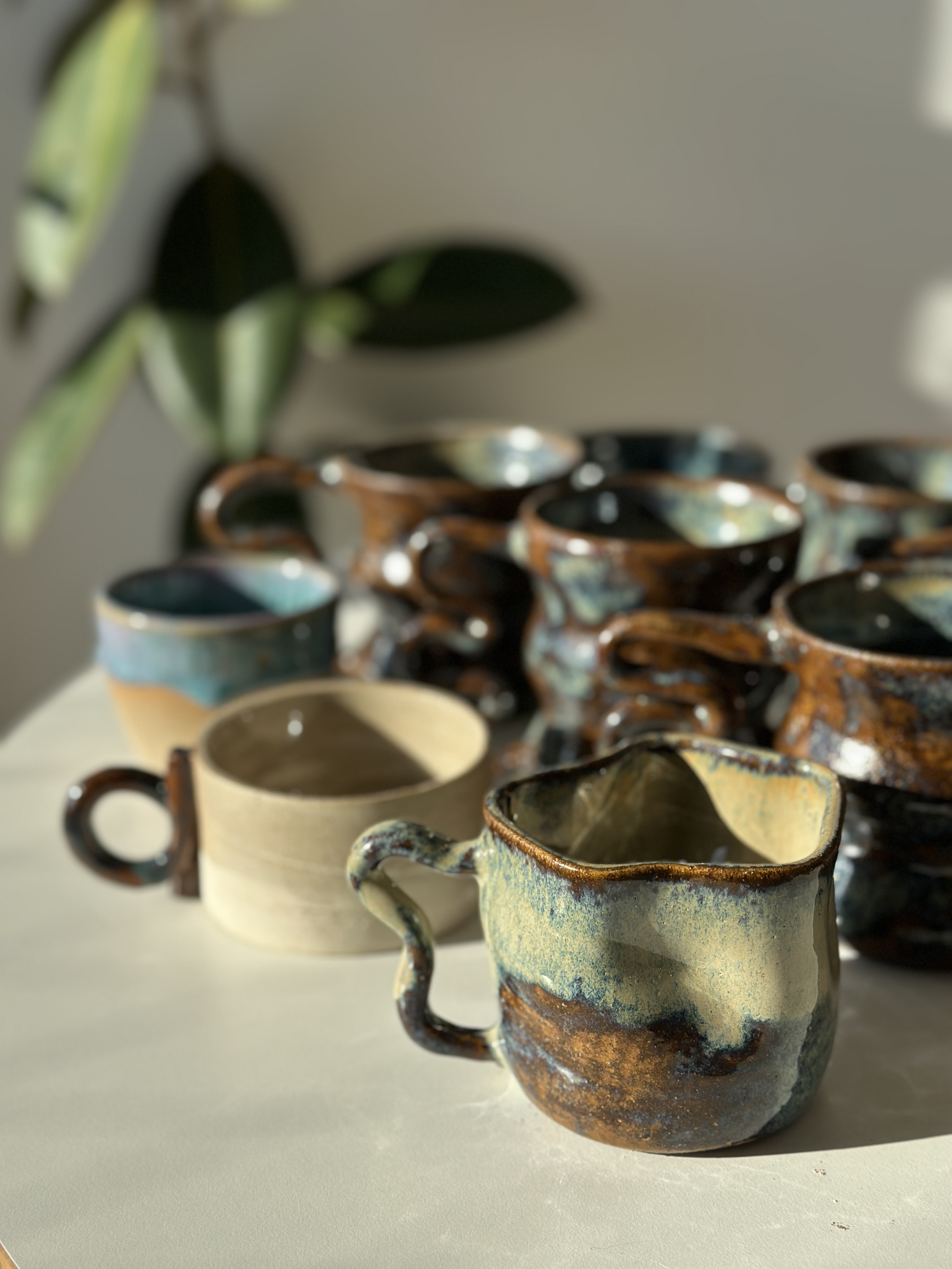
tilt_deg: -18.8
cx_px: 476
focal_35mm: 48
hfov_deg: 30.3
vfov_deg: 39.7
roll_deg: +1.2
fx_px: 1760
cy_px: 634
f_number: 1.78
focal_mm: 6.86
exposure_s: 1/3876
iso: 80
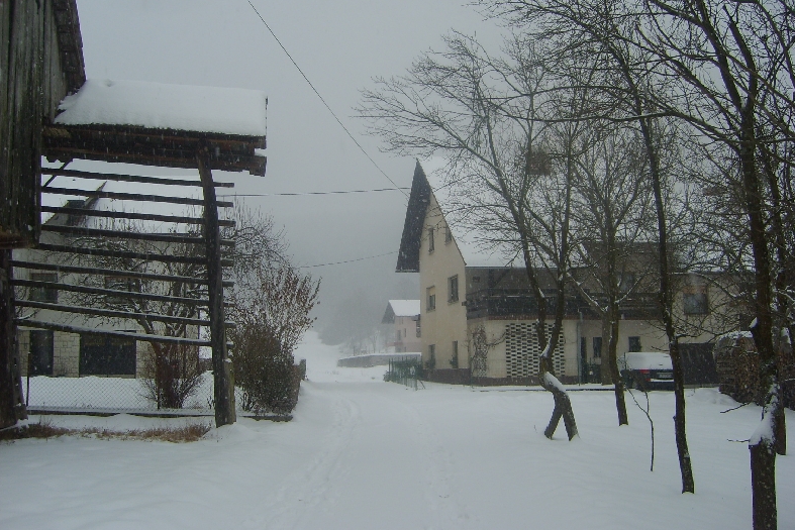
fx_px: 817
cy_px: 247
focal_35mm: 37
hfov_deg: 51.9
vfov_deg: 35.9
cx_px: 402
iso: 50
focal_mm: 5.8
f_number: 2.8
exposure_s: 1/180
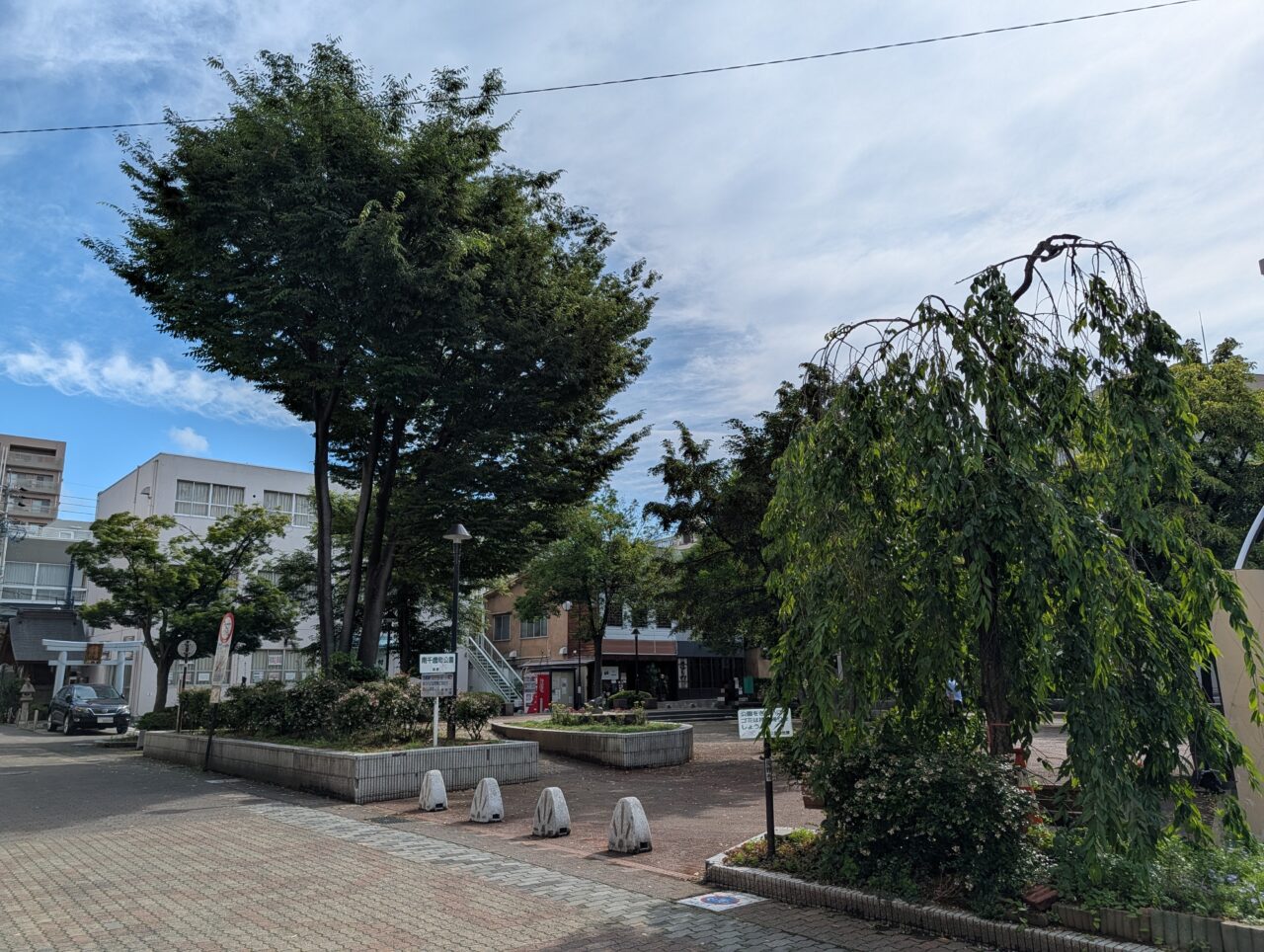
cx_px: 632
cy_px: 476
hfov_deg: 71.5
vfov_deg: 56.9
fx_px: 878
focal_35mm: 24
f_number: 1.68
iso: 19
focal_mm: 6.9
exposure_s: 1/2392
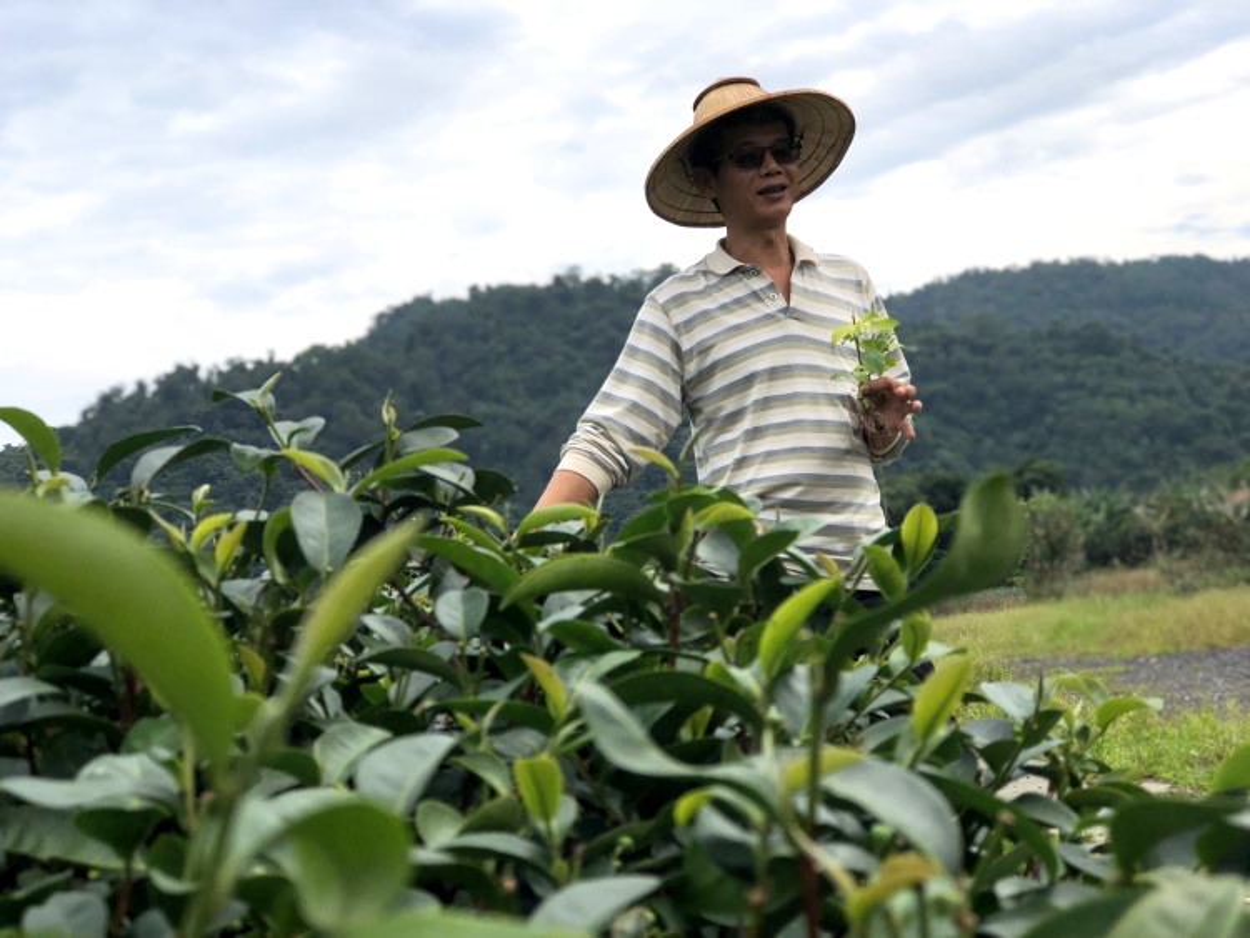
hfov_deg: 33.8
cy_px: 469
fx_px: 2059
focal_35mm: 57
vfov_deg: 25.7
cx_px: 625
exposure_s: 1/1453
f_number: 2.8
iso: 20
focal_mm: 6.6
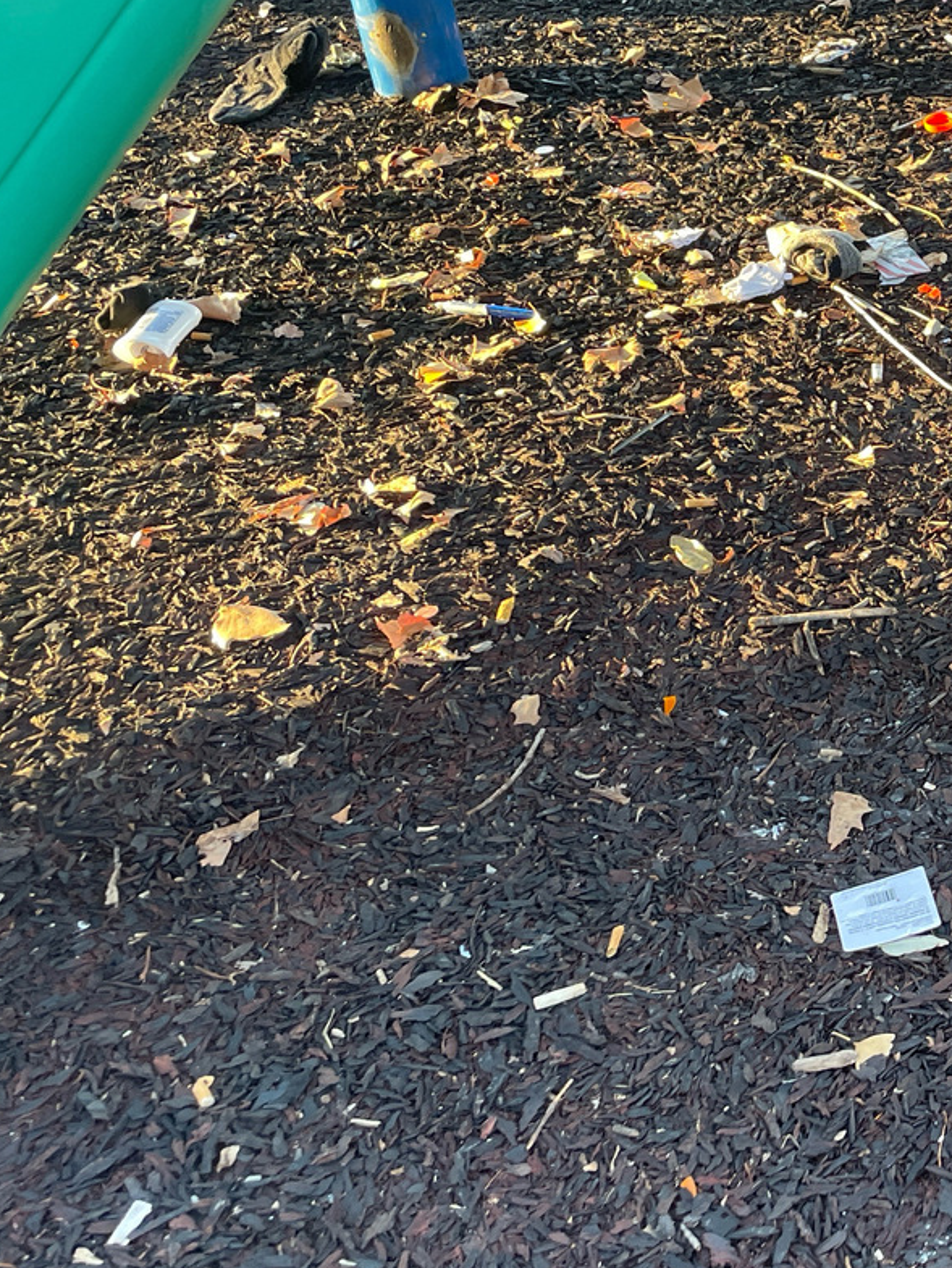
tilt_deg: -36.6
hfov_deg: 24.9
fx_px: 1943
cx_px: 1141
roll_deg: +2.8
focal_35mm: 53
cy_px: 552
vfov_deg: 36.1
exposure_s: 1/121
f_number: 1.6
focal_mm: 4.2
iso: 100
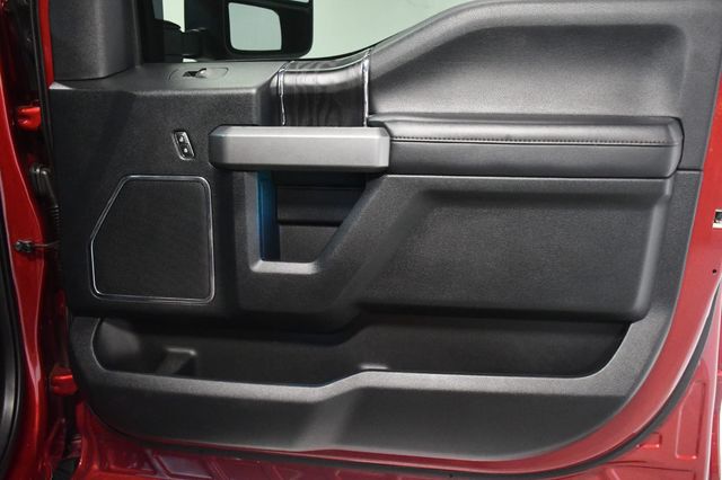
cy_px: 240
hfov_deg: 57.2
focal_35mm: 33
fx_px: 661
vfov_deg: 39.9
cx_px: 361
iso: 5600
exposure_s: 1/60
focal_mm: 22
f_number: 3.5
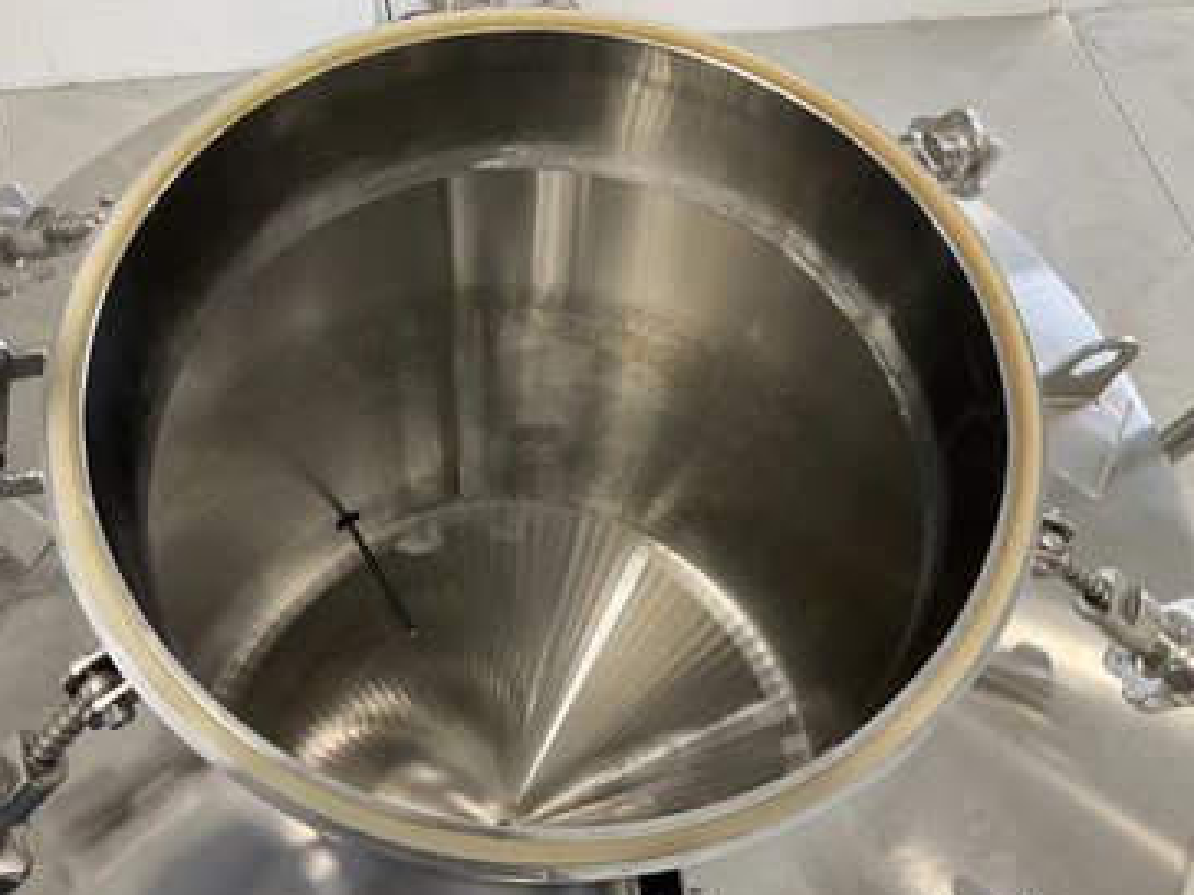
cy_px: 434
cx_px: 543
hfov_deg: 56.7
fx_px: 1103
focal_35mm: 32
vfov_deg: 44.1
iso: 64
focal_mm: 3
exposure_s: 1/64
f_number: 1.8
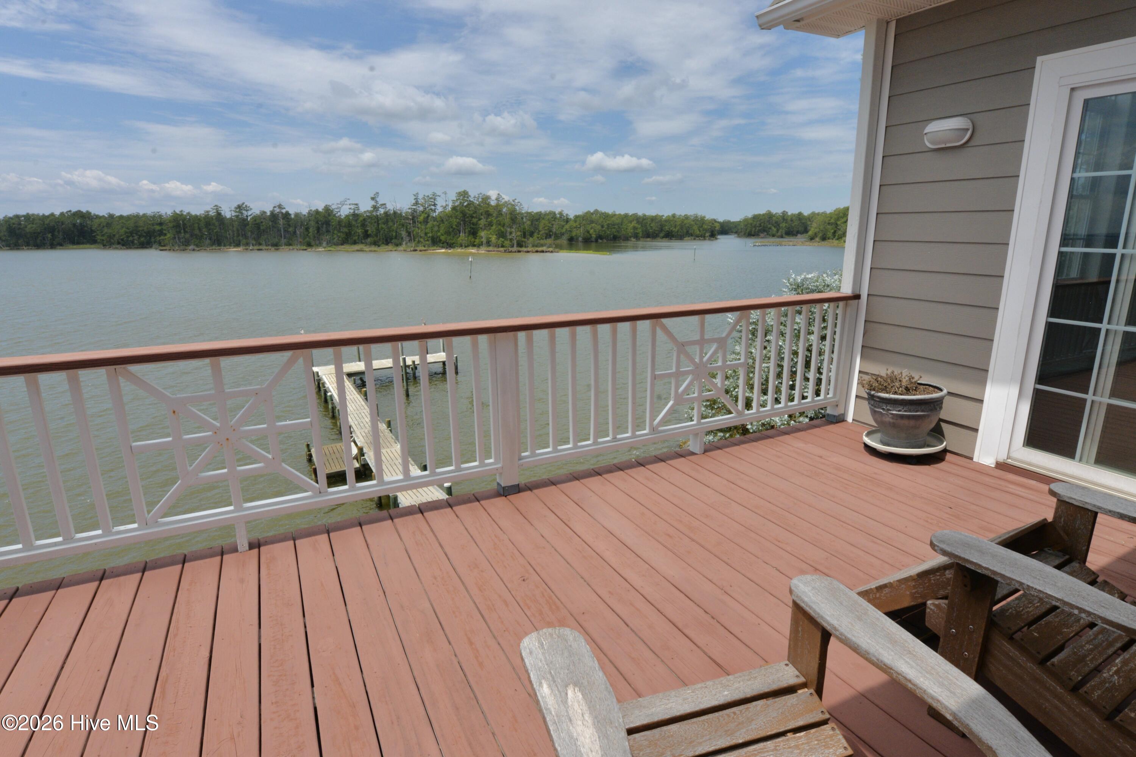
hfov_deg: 104.3
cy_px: 378
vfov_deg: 81.2
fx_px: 442
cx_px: 568
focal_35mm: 14
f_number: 16
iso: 800
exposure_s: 1/1000
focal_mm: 14
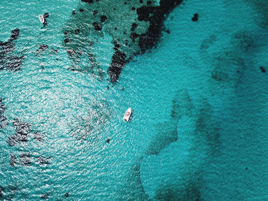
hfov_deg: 67.3
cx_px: 134
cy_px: 100
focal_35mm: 26
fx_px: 201
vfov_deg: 53.1
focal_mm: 4.73
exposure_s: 1/2008
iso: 100
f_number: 2.2
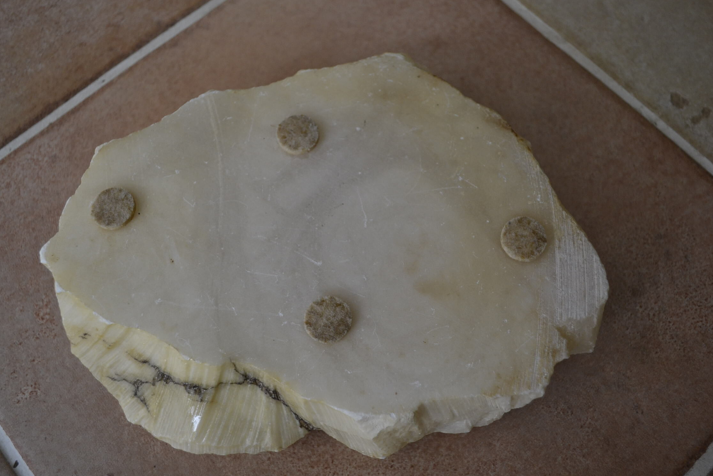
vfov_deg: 38.9
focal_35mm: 34
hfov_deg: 55.8
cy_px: 237
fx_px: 673
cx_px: 357
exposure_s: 1/60
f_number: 3.8
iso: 640
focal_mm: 22
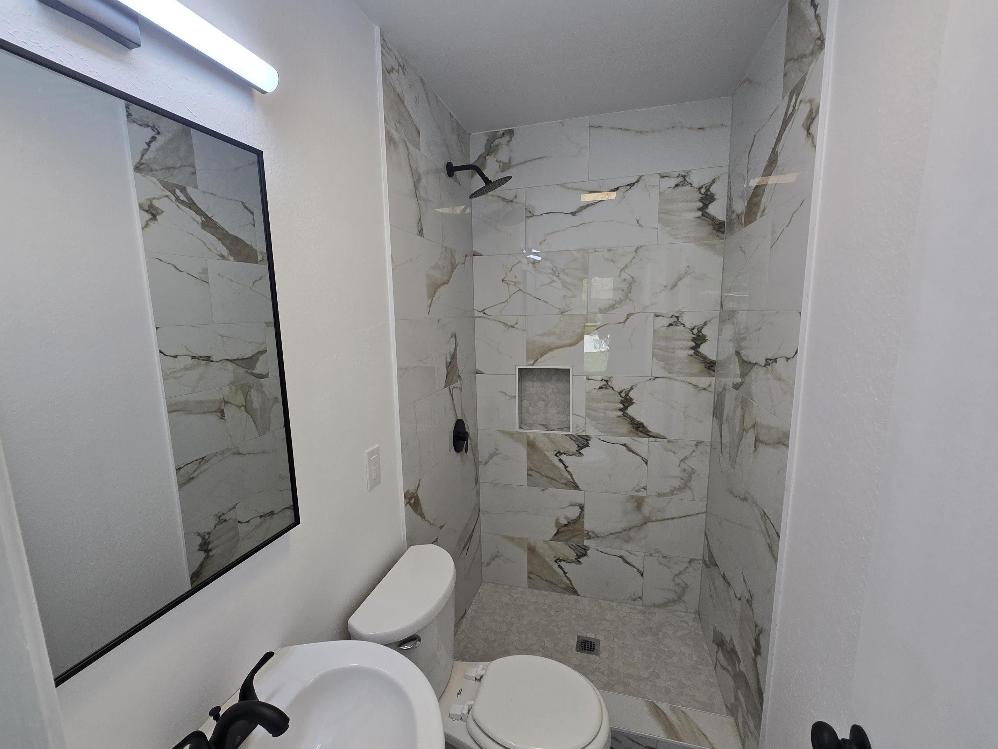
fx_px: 404
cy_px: 384
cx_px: 474
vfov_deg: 85.6
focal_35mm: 14
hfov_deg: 102.0
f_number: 2.2
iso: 50
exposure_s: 1/120
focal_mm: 2.2
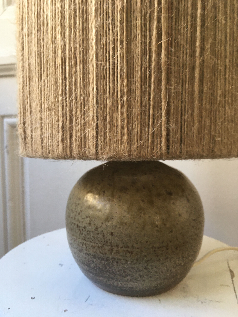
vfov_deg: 61.7
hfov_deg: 48.2
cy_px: 158
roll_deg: +0.1
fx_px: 266
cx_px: 119
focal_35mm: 29
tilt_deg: -12.6
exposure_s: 1/33
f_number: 2.2
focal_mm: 4.15
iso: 50
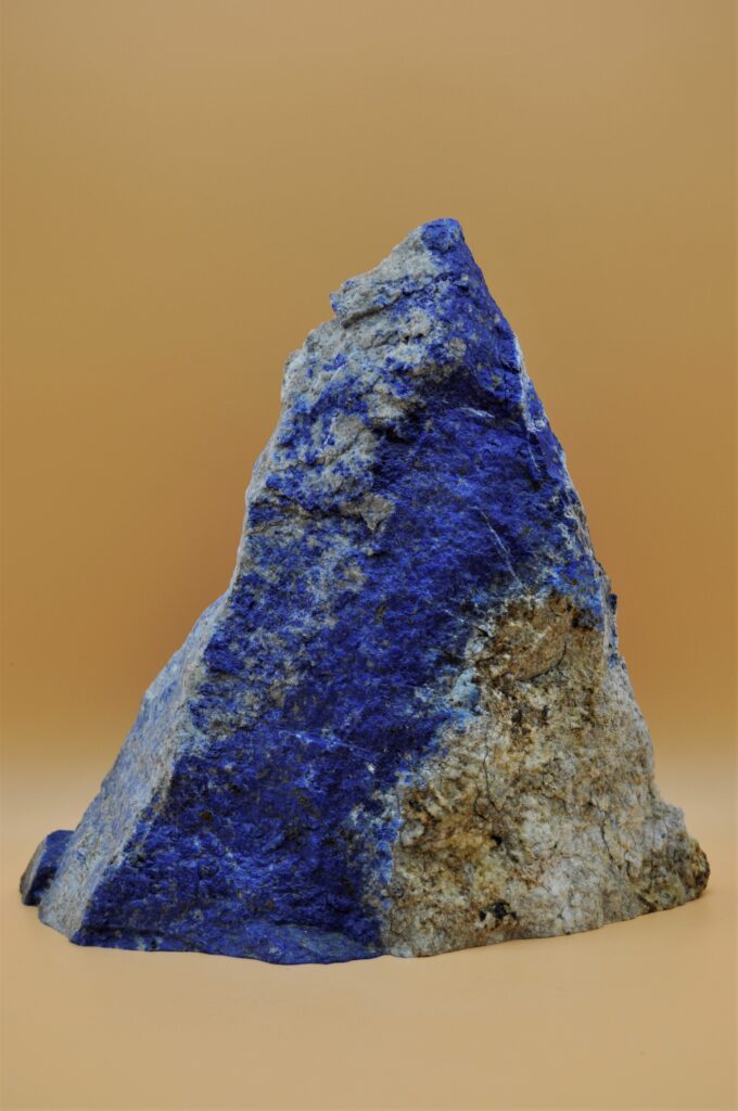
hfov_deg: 25.7
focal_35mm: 52
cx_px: 369
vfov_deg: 37.9
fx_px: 1619
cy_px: 556
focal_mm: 35
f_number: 5.6
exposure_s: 1/125
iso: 200
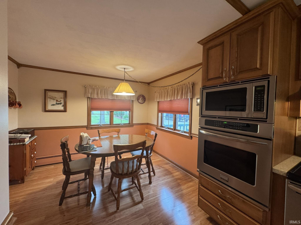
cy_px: 112
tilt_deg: -0.9
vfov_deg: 85.7
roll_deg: -2.1
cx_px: 150
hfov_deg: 102.1
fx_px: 122
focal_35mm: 14
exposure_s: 1/60
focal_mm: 2.22
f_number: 2.2
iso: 200
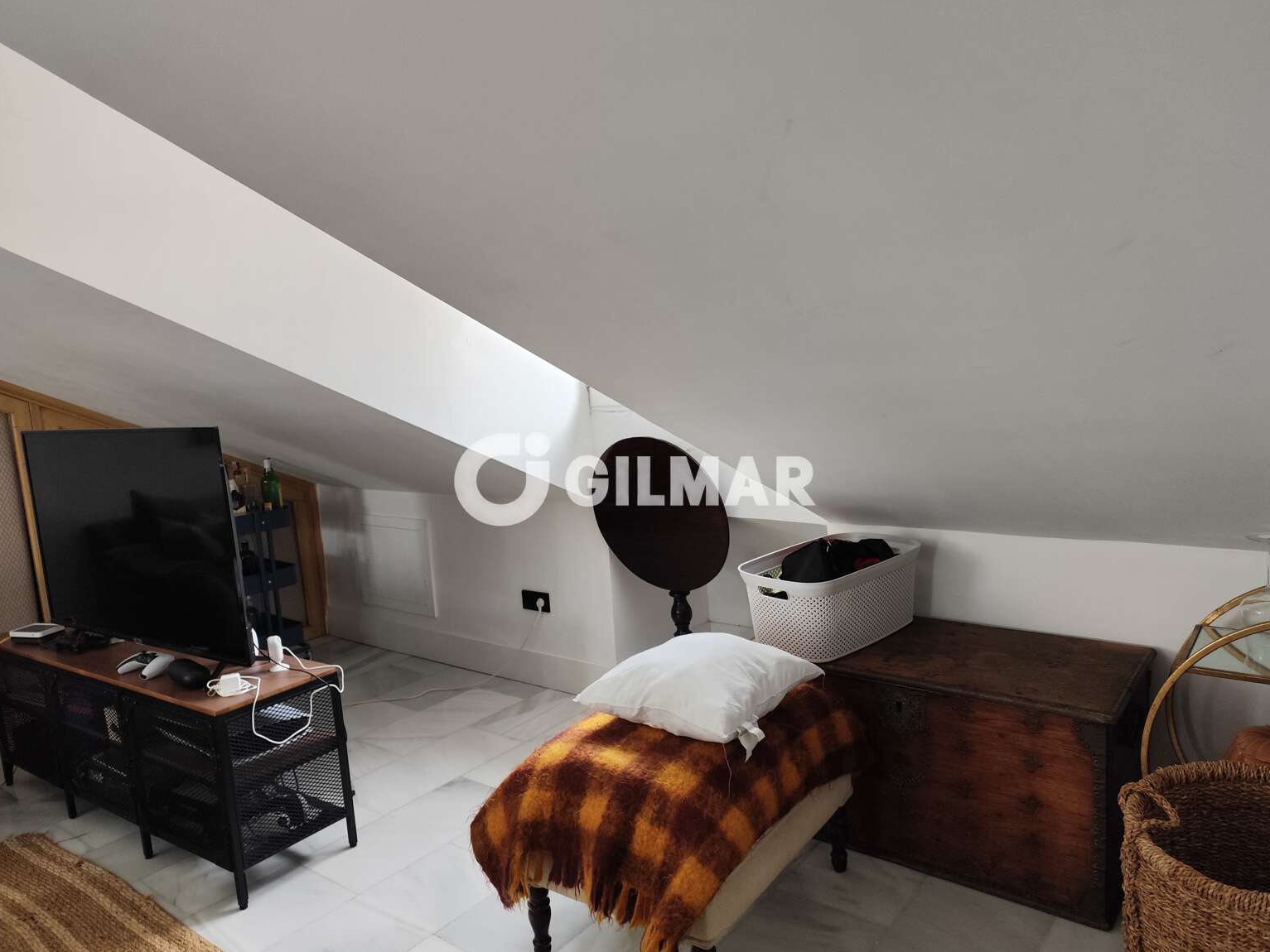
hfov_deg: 71.6
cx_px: 640
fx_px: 881
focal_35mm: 24
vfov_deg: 56.8
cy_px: 478
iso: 400
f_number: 1.65
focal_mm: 6.19
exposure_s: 1/100
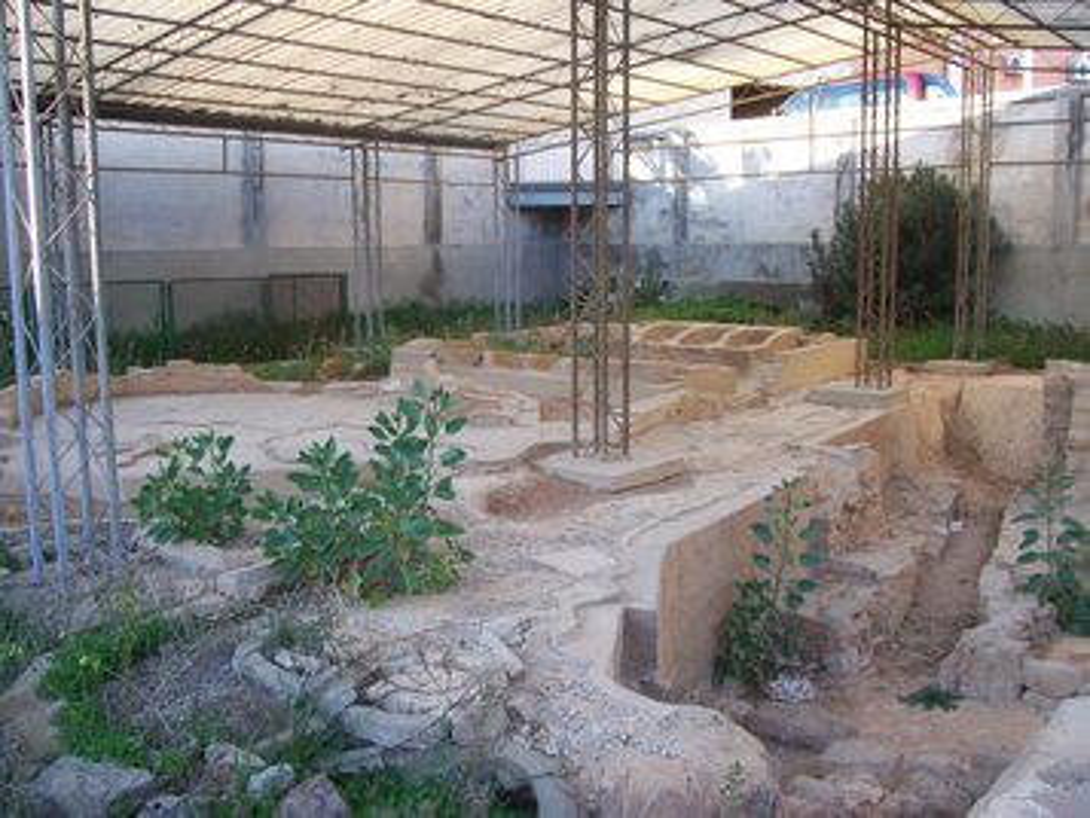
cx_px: 545
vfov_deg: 41.8
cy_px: 409
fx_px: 1071
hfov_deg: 53.9
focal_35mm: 34
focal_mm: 5.6
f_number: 2.7
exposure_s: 1/143
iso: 80
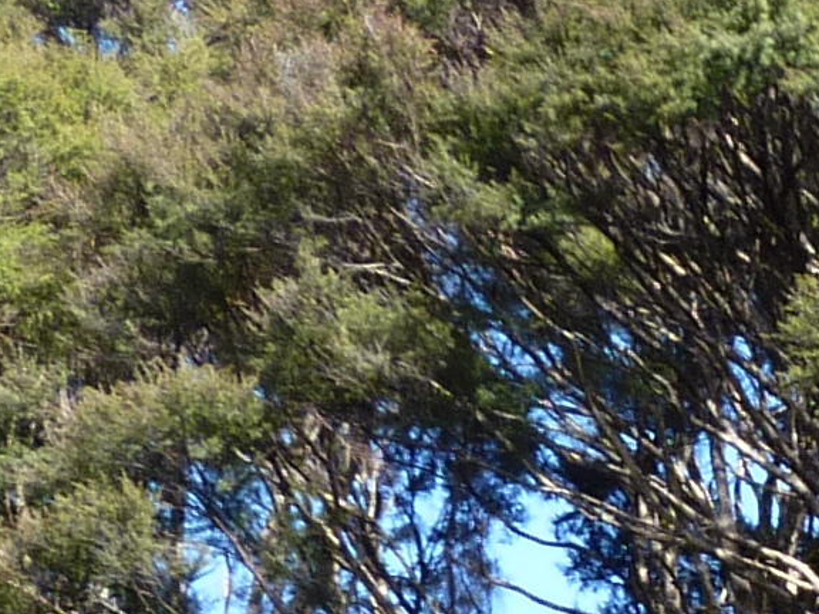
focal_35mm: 243
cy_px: 1170
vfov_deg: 6.0
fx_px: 5749
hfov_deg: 7.9
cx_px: 1415
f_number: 4
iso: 80
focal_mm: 6.2
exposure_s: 1/160
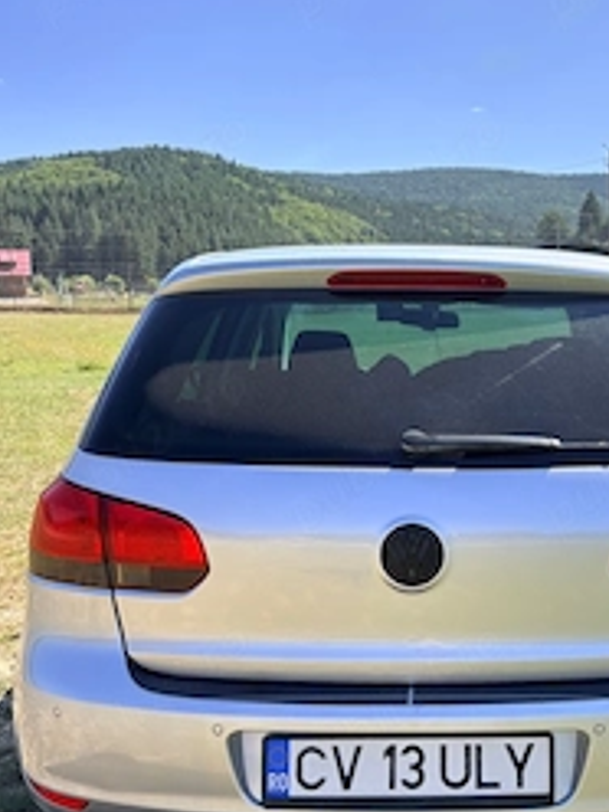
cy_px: 491
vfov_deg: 44.5
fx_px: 985
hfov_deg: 33.6
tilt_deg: -9.6
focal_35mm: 42
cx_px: 462
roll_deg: +0.9
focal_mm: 5.96
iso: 64
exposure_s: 1/1550
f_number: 1.6
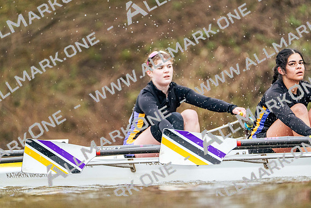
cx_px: 156
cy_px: 104
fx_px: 5184
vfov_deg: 2.3
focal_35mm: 600
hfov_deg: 3.4
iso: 8000
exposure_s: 1/2000
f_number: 6.3
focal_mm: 600
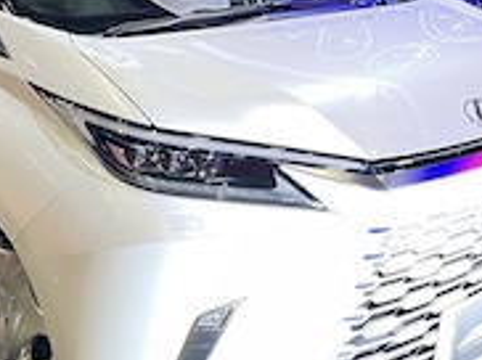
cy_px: 164
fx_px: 765
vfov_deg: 26.5
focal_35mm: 55
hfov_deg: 34.3
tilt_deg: -19.1
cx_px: 122
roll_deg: +0.2
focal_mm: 5.1
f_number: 1.6
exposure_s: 1/50
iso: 100
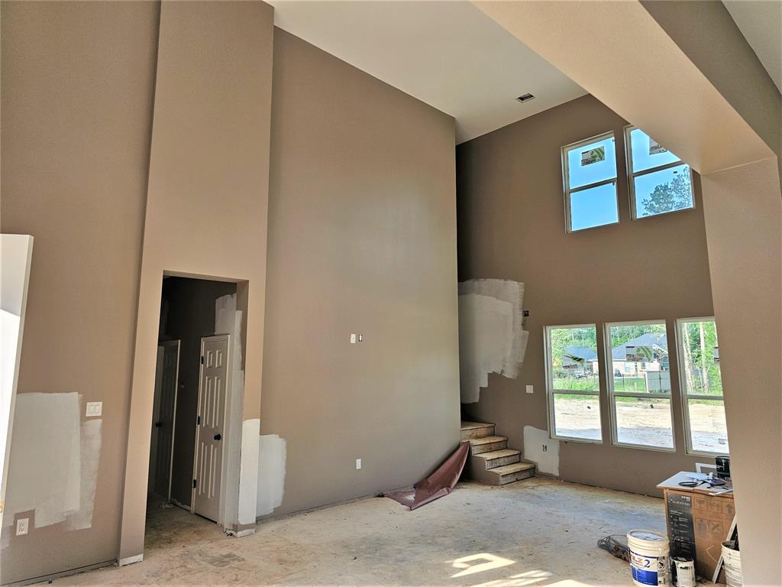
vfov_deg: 58.9
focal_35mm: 23
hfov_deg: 73.9
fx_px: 520
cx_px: 391
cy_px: 294
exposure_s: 1/180
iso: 64
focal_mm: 6.3
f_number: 1.7
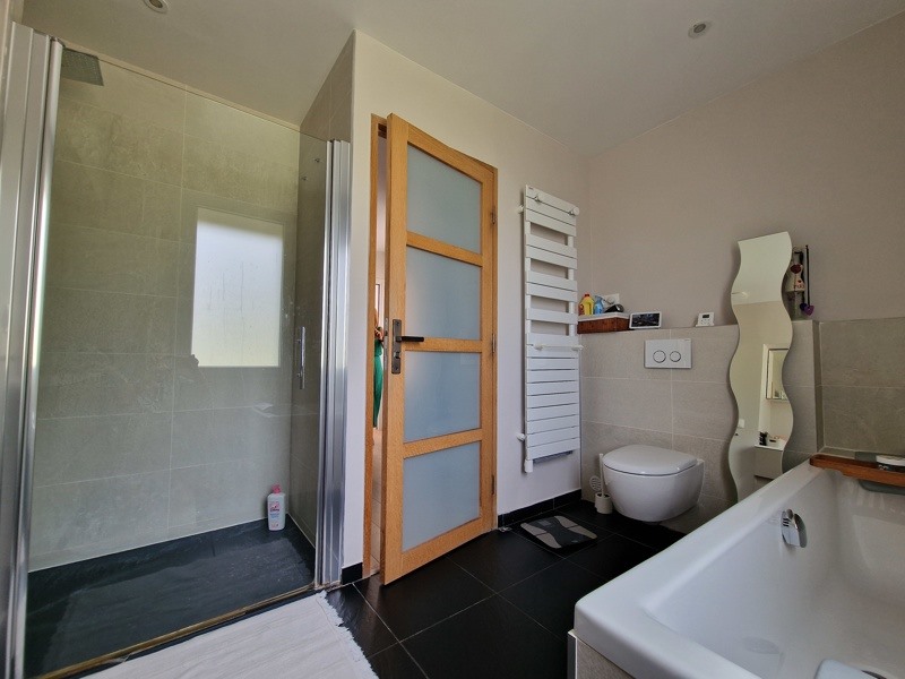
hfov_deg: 106.2
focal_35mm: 13
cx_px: 452
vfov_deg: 89.9
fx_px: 340
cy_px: 340
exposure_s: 1/60
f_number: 2.2
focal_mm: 2.2
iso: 100
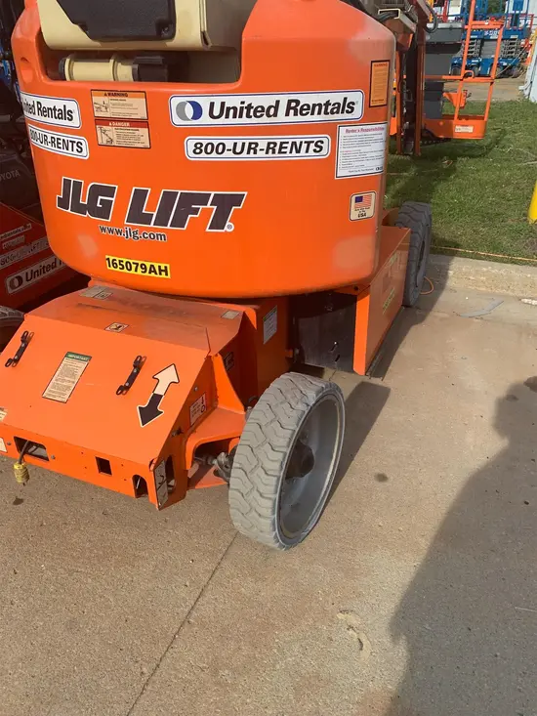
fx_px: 538
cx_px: 268
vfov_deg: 67.3
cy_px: 358
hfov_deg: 53.1
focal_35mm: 26
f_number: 1.8
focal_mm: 4.25
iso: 25
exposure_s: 1/1610
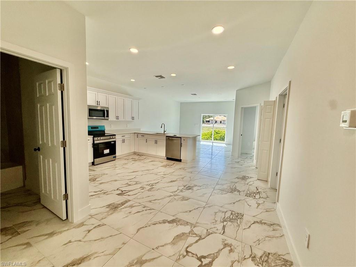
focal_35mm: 14
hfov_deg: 102.1
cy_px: 134
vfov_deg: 85.7
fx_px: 144
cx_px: 178
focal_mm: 2.22
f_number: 2.2
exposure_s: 1/400
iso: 64
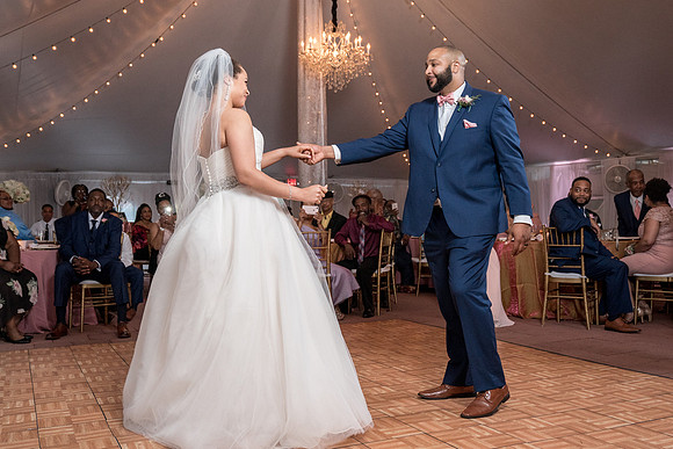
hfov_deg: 51.7
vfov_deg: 35.8
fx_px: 695
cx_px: 339
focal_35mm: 37
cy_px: 224
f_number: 4
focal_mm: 30
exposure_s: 1/200
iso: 2000
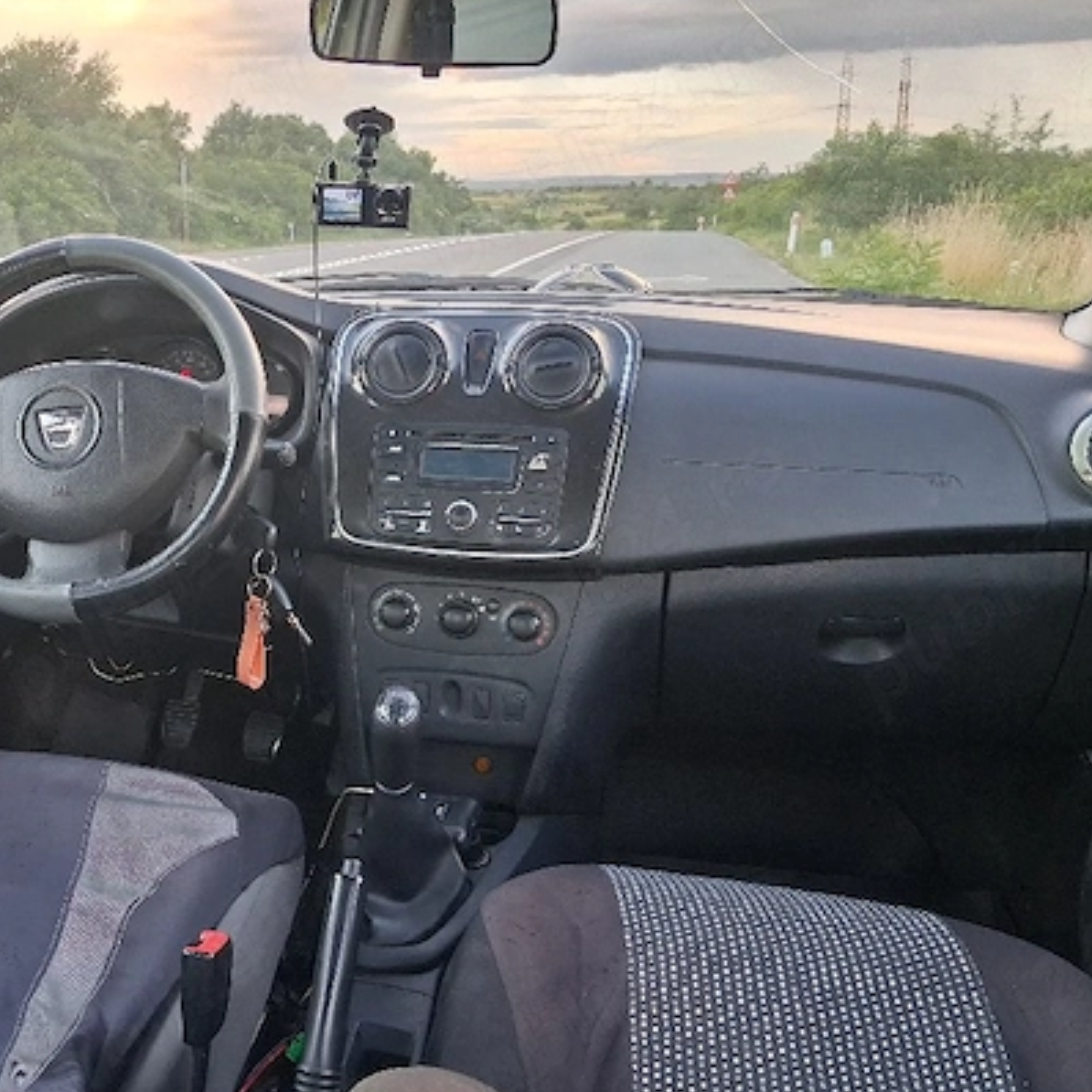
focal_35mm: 36
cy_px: 587
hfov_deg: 44.7
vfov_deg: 46.0
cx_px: 291
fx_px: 1285
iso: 250
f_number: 1.8
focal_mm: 4
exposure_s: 1/120
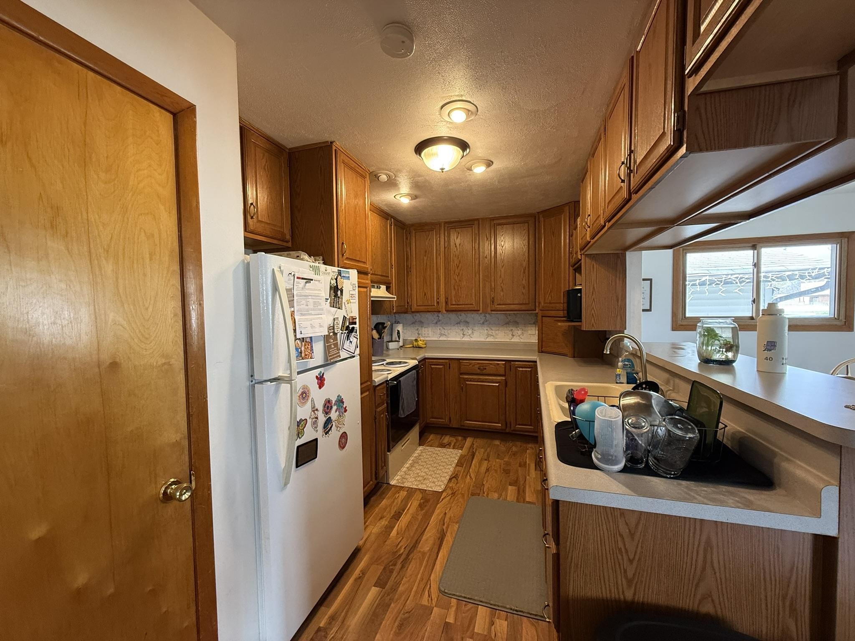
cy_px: 320
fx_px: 346
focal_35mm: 14
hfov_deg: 102.1
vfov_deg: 85.7
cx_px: 428
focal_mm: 2.22
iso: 320
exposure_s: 1/60
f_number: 2.2
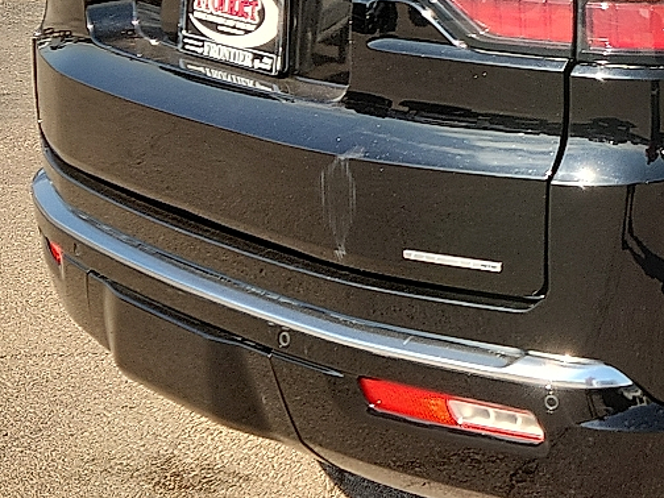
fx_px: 1400
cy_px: 63
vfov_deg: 19.8
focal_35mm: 73
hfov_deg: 23.2
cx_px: 896
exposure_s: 1/1111
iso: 50
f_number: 1.8
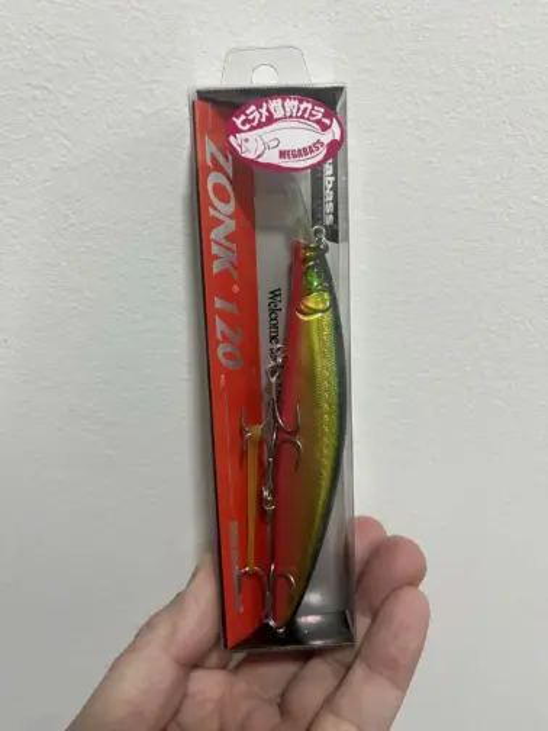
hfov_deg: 53.1
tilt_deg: -21.1
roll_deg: +0.2
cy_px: 366
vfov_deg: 67.3
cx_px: 274
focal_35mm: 26
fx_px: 549
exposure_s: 1/50
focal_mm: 5.1
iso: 100
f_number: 1.6
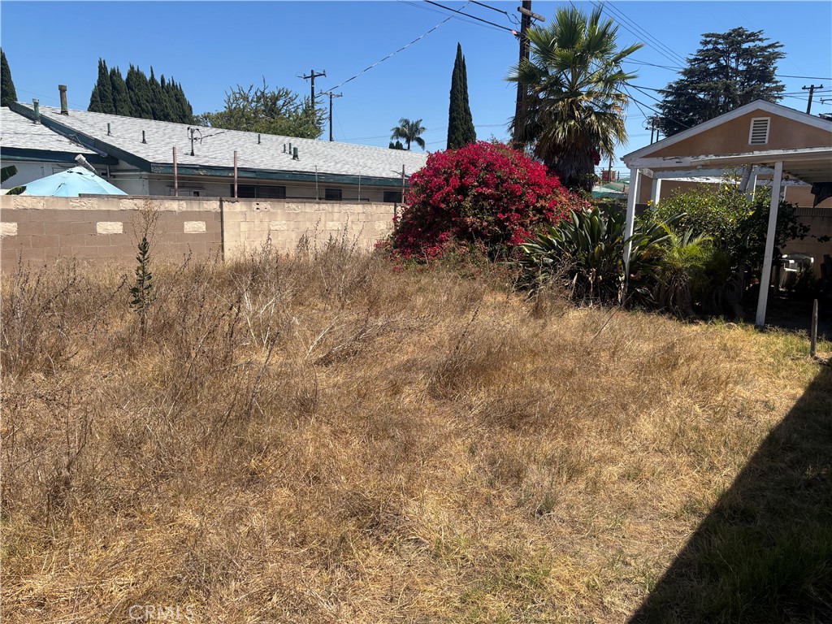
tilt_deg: -9.1
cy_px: 312
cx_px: 416
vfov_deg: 53.1
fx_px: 625
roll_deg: -2.4
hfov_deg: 67.3
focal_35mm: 26
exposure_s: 1/2857
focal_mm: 5.96
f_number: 1.6
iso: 50
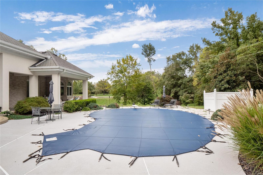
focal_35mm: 20
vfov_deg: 61.9
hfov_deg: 84.0
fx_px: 146
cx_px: 132
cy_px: 88
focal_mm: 10
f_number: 8
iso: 400
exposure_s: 1/200
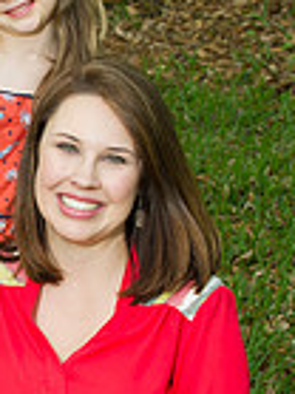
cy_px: 269
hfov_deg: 6.3
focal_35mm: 233
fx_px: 2652
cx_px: -87
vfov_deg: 8.5
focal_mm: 75
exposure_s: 1/160
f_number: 5.6
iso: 400
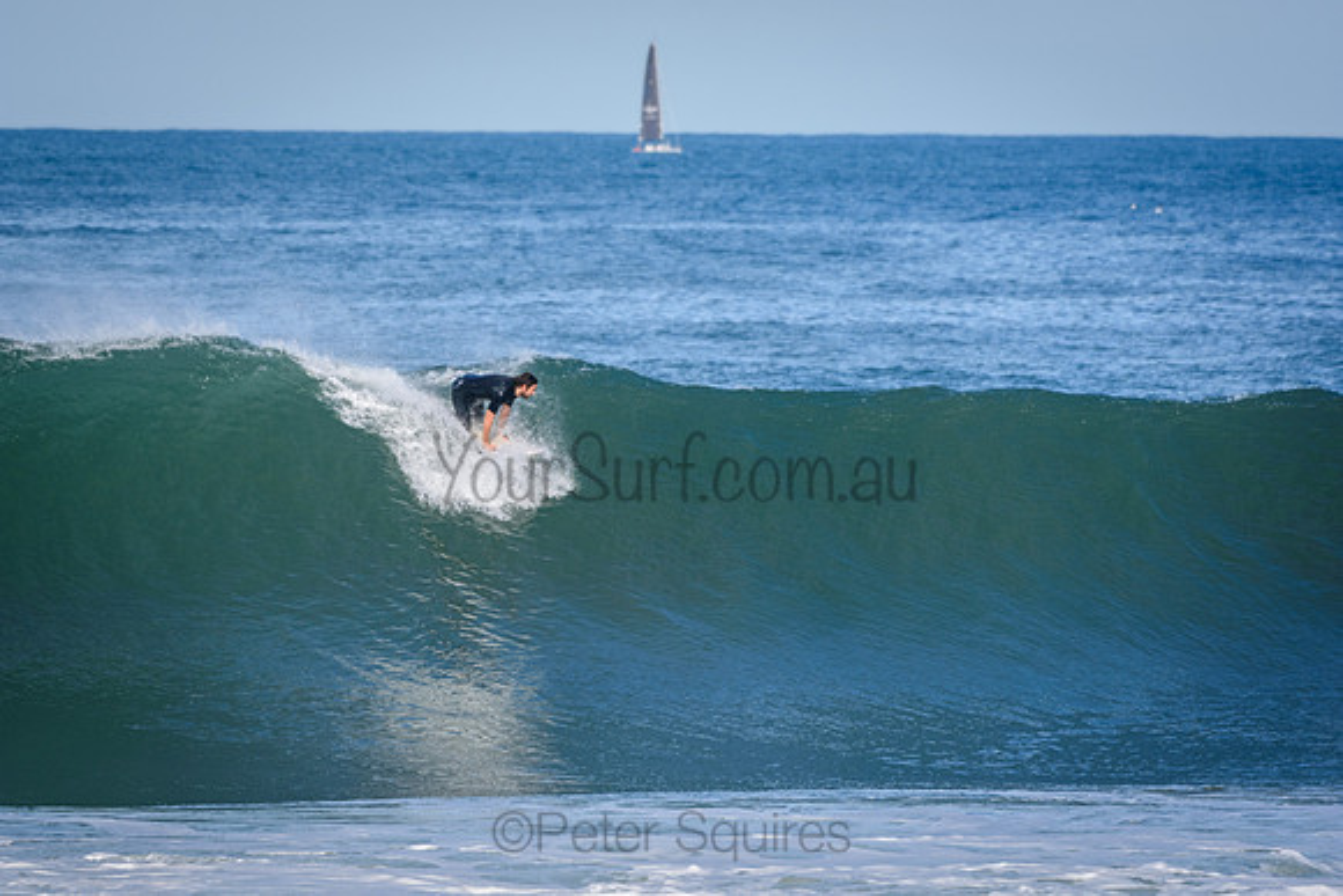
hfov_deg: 4.6
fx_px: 16791
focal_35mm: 450
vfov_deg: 3.1
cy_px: 448
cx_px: 672
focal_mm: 300
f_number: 5.6
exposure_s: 1/2000
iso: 400
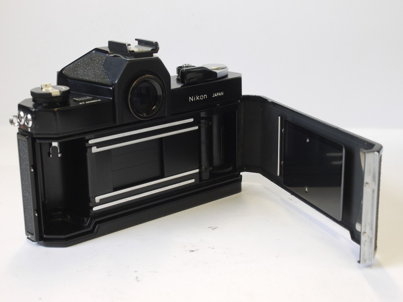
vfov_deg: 24.4
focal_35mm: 60
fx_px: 699
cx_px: 202
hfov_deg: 32.2
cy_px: 151
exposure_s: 1/30
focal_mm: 30
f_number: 8
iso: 400
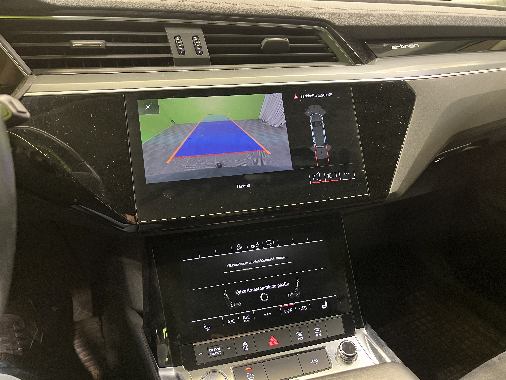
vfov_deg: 53.1
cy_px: 190
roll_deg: +0.1
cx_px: 253
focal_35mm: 26
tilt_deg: -24.4
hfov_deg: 67.3
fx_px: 380
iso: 640
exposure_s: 1/33
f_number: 1.6
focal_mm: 5.1
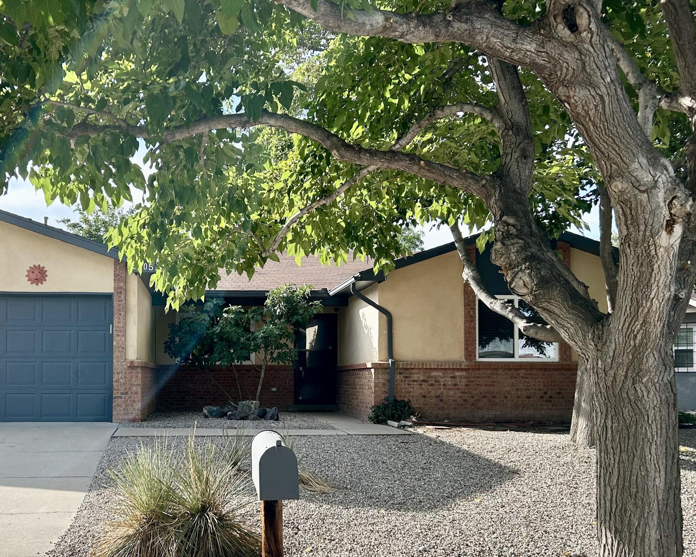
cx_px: 215
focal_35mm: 39
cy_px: 347
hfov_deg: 45.9
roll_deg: +0.3
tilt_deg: +2.3
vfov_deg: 38.0
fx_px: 803
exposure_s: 1/1449
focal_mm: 5.7
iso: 50
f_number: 1.5
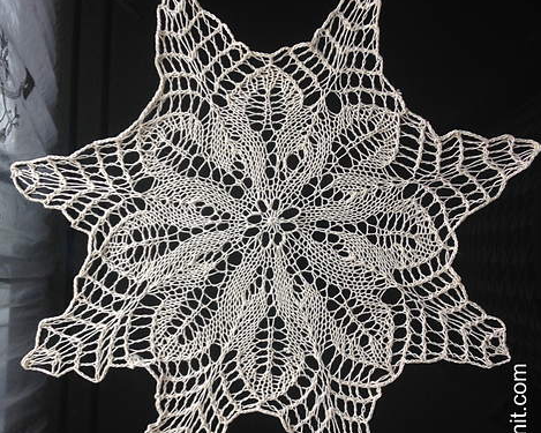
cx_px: 276
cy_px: 262
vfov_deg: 34.0
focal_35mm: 44
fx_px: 704
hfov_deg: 42.0
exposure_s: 1/120
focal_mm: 4.12
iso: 50
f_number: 2.4
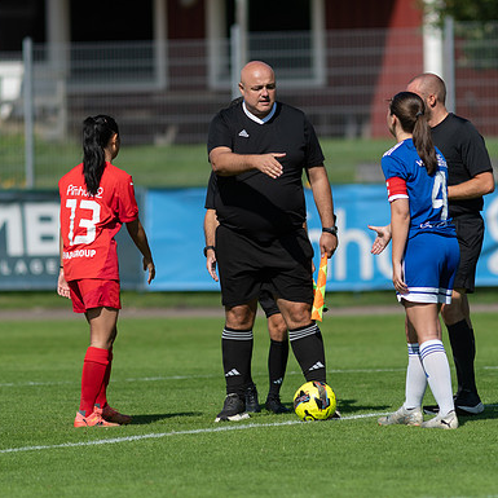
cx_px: 345
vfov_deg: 3.0
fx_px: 9391
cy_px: 249
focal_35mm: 577
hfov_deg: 3.0
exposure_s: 1/3200
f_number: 3.2
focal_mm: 300
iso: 100
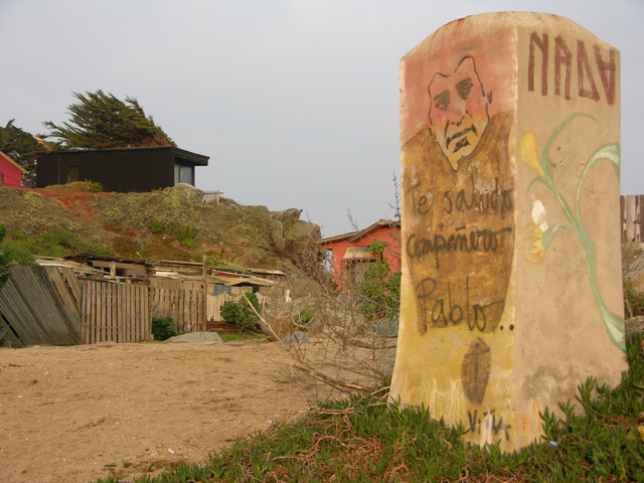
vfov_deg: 22.3
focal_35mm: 66
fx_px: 1228
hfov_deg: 29.4
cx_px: 322
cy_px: 242
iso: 50
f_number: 3.6
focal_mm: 16.8
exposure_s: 1/108
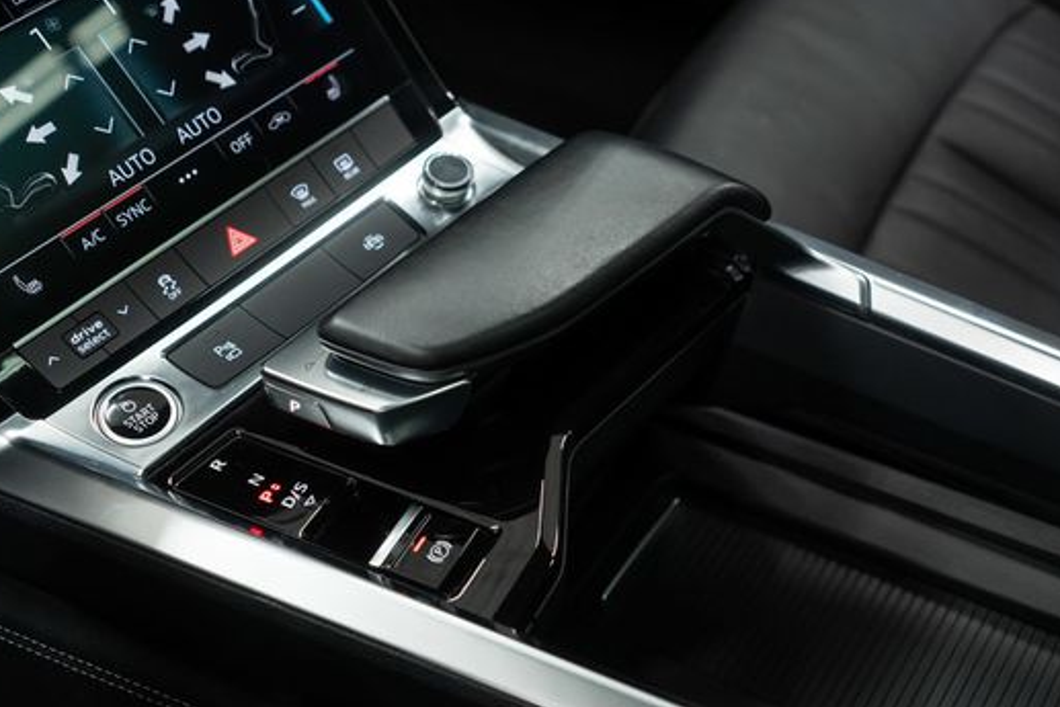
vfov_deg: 26.0
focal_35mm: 52
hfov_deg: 38.1
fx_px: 1531
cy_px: 327
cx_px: 625
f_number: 3.2
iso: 640
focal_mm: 28
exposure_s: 1/40
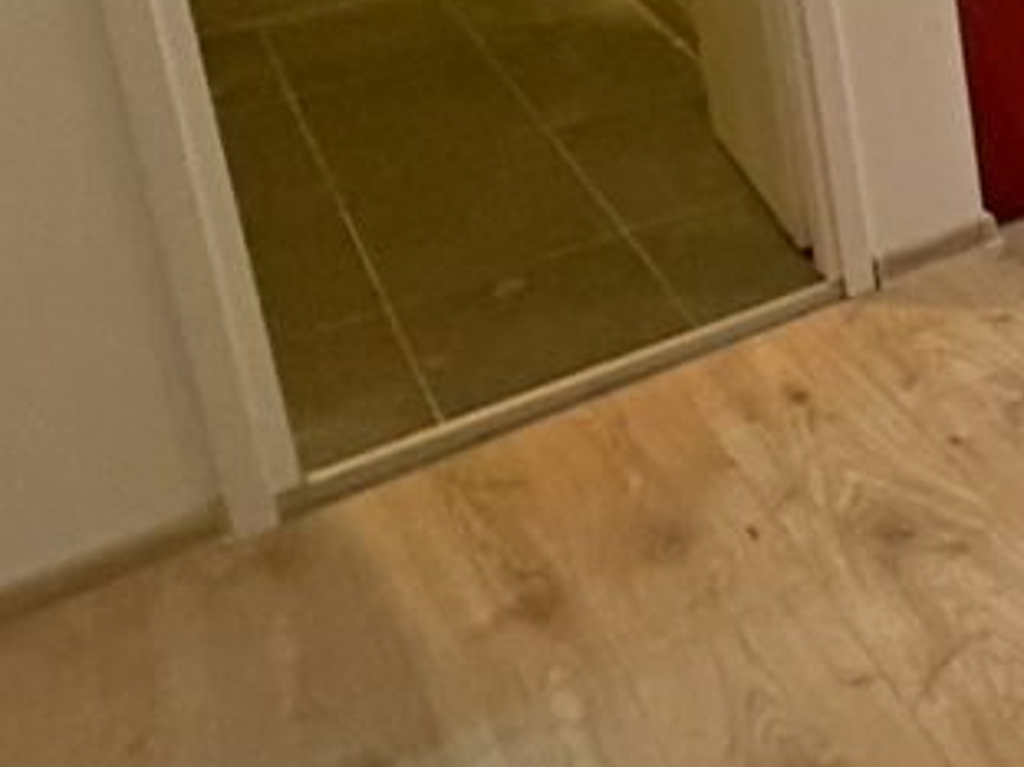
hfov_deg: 21.0
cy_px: -303
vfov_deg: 23.1
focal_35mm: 54
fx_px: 1597
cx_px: 1920
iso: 400
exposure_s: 1/50
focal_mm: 2.22
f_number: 2.2
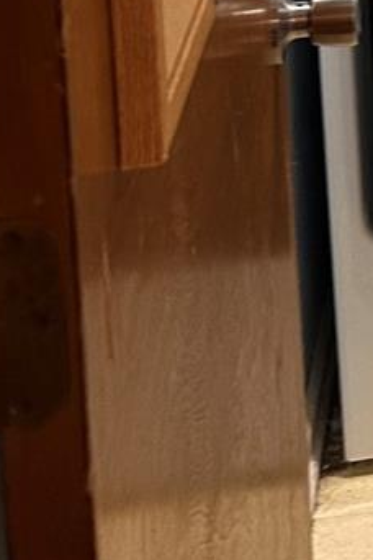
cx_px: 897
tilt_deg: -7.3
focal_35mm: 112
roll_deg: +0.6
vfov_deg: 15.7
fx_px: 1741
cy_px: -440
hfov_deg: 10.5
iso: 200
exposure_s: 1/60
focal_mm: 6.86
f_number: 1.78
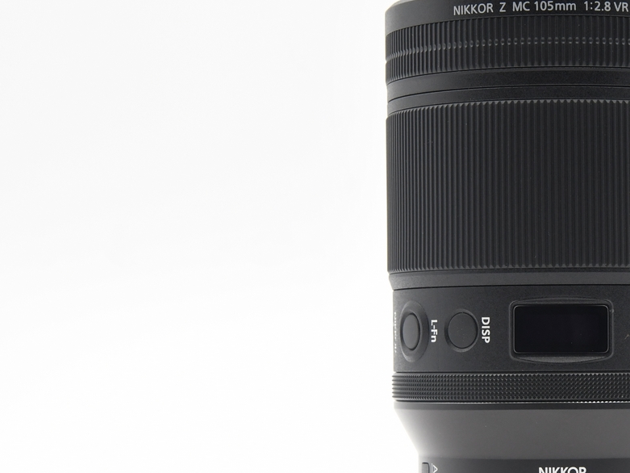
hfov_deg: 13.6
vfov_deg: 10.3
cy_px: 270
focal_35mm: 144
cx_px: 562
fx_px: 2621
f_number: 9
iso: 1000
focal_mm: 52
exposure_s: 1/100
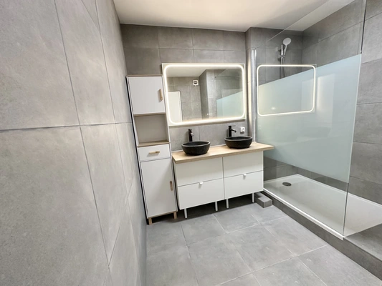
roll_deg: +4.5
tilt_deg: -8.4
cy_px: 143
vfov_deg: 85.7
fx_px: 155
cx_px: 191
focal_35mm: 14
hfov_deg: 102.1
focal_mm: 2.22
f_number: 2.2
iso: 250
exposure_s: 1/100
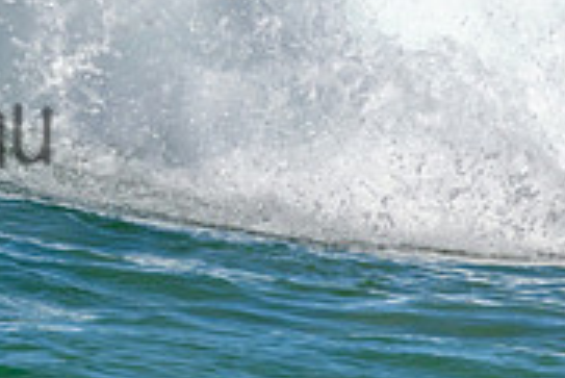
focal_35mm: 3525
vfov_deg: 0.4
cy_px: 9
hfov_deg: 0.6
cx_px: -200
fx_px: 55366
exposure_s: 1/2000
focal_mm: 800
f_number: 11
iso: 900
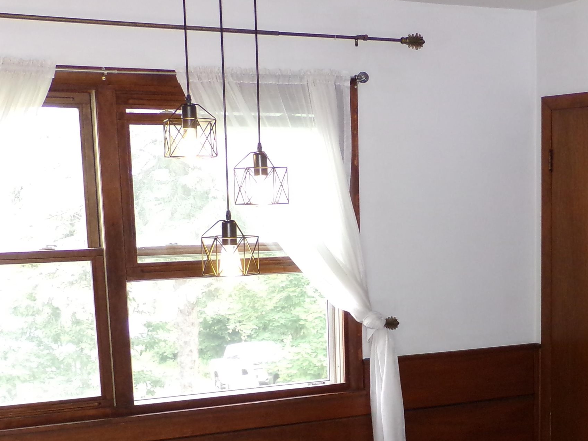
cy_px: 392
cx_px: 445
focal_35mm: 60
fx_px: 1019
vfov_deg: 23.8
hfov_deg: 31.6
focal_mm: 5.9
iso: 200
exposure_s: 1/70
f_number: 3.4
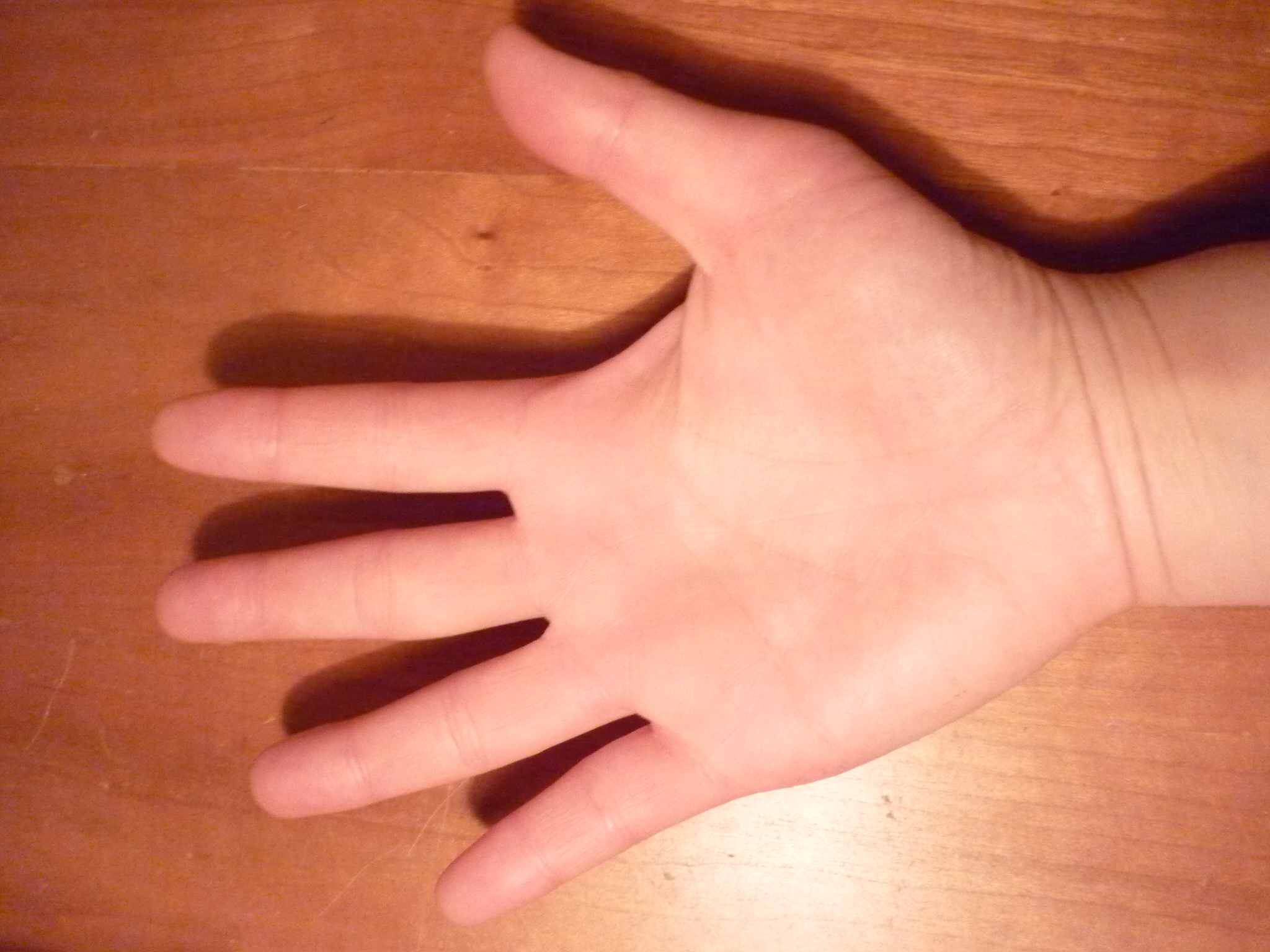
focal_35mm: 33
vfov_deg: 42.9
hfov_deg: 55.4
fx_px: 1211
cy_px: 476
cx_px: 635
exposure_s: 1/30
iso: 800
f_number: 2.8
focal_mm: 5.5
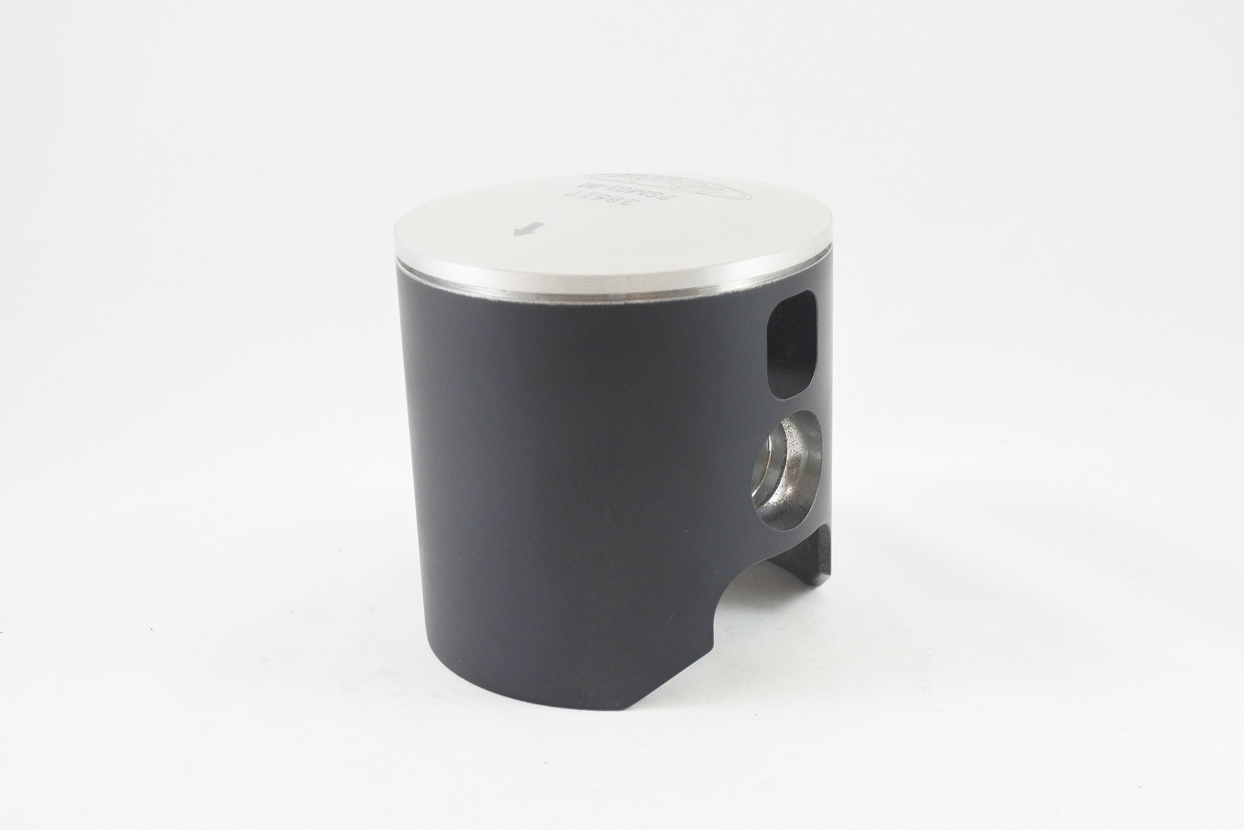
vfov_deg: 33.4
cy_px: 415
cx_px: 622
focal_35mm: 40
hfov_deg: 48.5
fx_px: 1382
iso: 640
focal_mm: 15
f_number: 4.2
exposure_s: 1/125
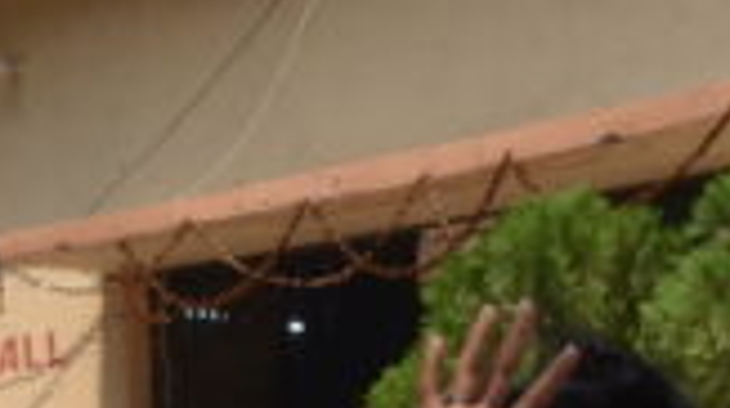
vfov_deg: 7.1
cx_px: -412
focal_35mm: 163
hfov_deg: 12.5
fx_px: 3149
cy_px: 890
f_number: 18
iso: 1000
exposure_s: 1/250
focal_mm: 22
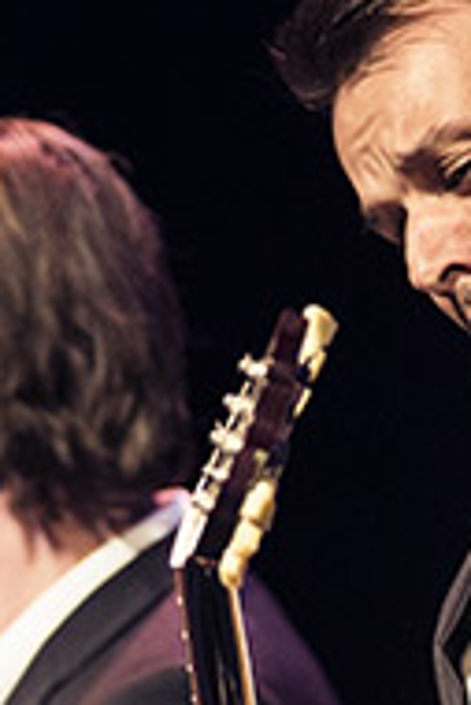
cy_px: 1006
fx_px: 13378
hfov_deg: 2.0
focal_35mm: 683
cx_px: 256
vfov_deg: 3.0
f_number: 2.8
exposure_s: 1/200
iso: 1000
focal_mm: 180
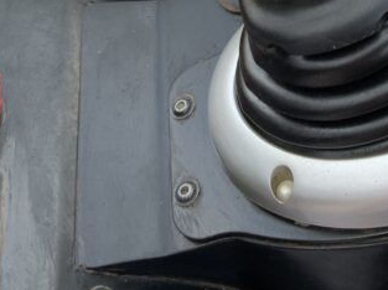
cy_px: -140
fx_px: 1064
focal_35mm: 95
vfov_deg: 14.5
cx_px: 294
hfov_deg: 20.5
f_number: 1.8
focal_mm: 3
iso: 25
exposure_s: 1/122
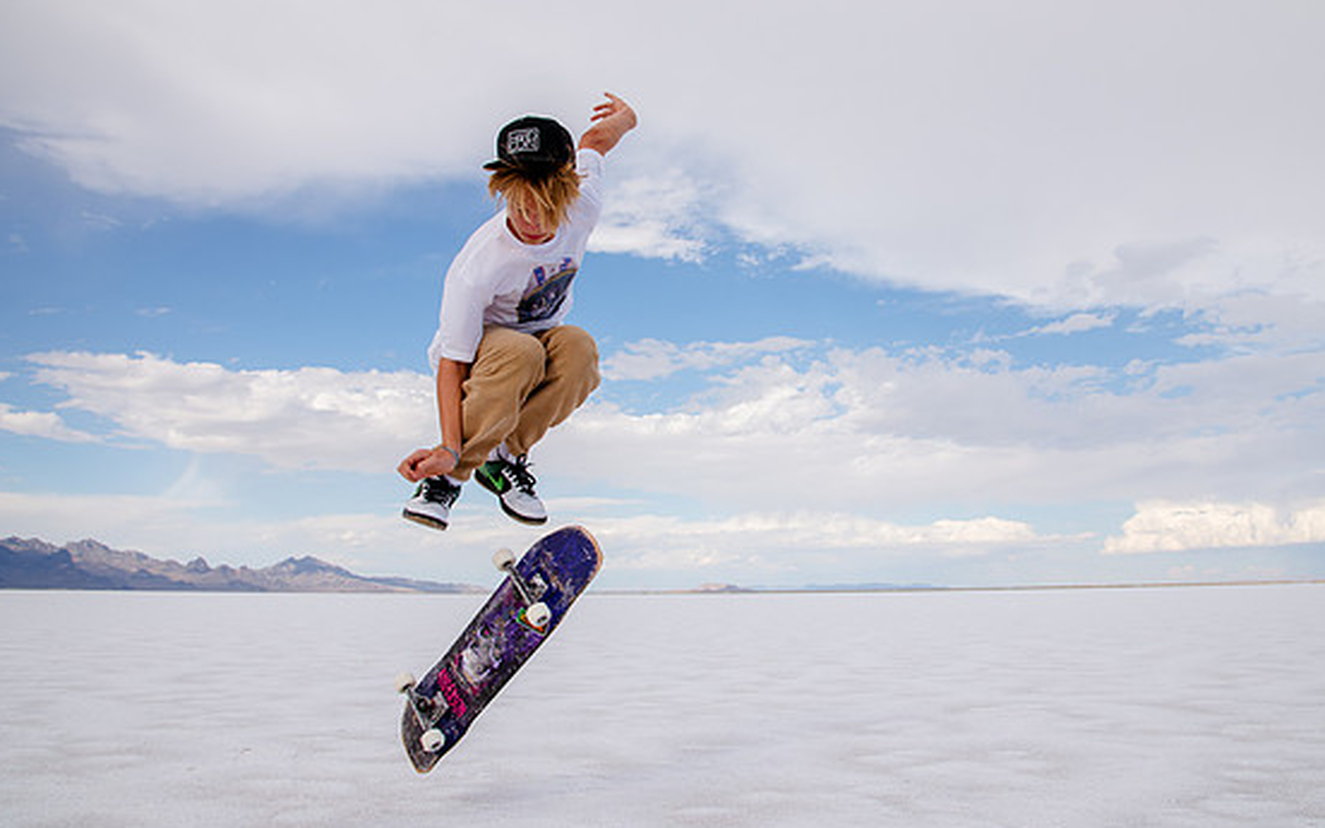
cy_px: 375
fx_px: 1047
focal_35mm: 29
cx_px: 698
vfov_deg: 43.1
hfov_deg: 64.6
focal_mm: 24
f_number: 8
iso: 250
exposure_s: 1/640
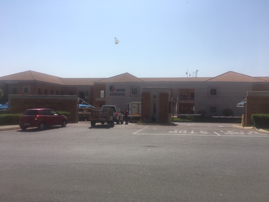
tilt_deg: +1.1
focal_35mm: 29
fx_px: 225
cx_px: 134
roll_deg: -0.4
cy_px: 101
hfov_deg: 61.7
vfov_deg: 48.2
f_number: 2.2
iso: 25
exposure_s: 1/3344
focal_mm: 4.15
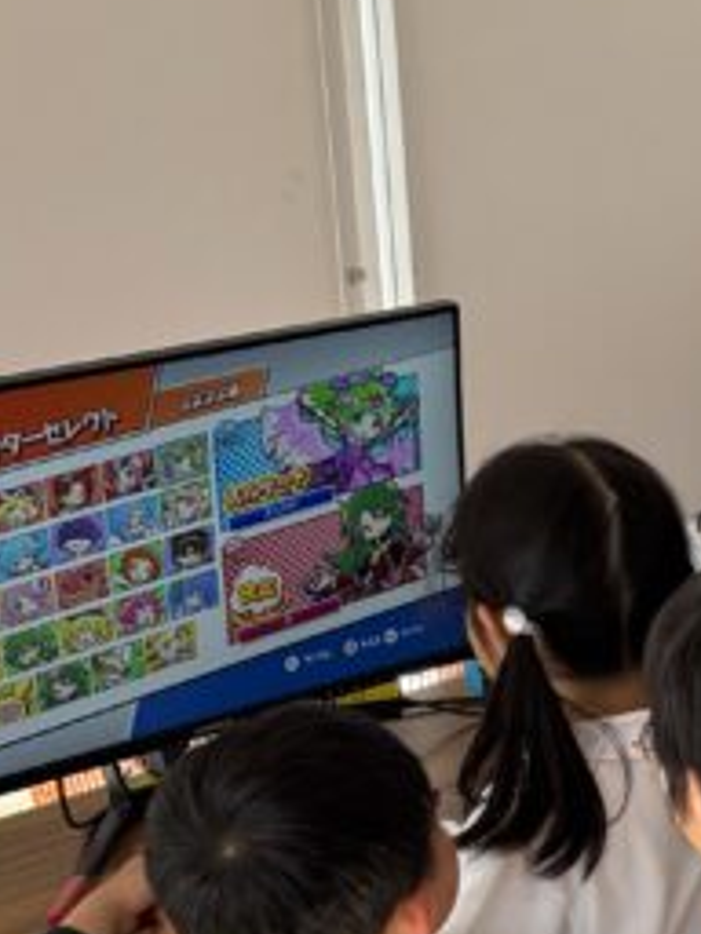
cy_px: 934
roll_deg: -3.5
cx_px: 1216
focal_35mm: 104
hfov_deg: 13.0
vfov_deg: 18.4
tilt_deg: -24.7
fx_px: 2808
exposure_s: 1/121
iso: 64
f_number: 1.6
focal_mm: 5.96
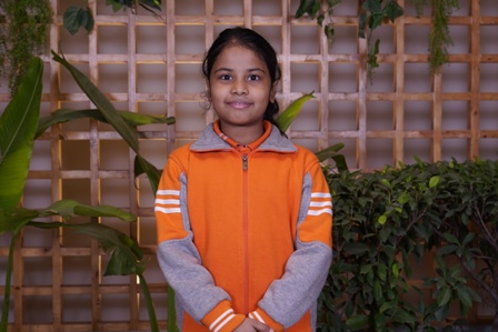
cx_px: 249
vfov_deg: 22.3
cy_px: 166
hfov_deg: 32.9
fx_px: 844
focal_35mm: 61
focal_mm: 41
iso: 320
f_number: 4.5
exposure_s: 1/125
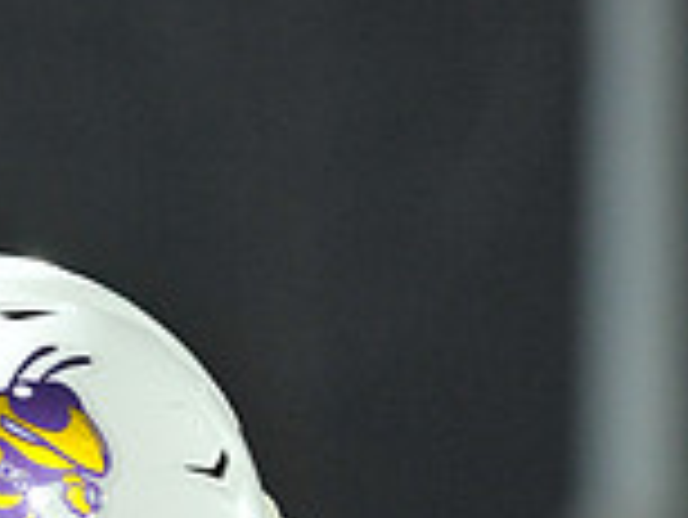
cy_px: 1189
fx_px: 12312
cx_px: -31
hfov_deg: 3.2
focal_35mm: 619
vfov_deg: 2.4
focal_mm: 170
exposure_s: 1/125
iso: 3200
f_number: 5.6
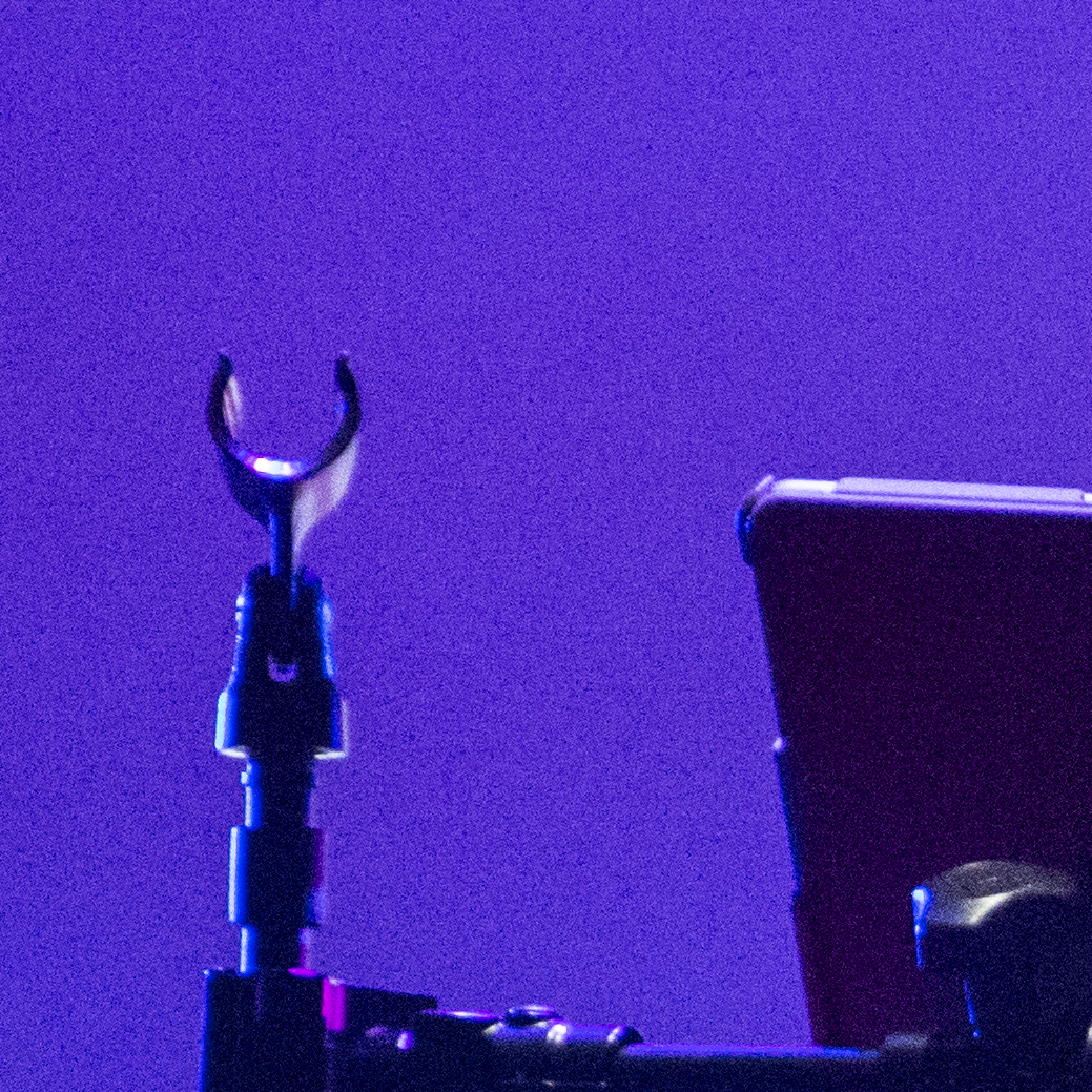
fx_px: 44649
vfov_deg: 1.4
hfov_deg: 1.4
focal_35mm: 1251
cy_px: 1072
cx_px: 1974
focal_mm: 170
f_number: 5.6
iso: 6400
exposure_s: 1/160
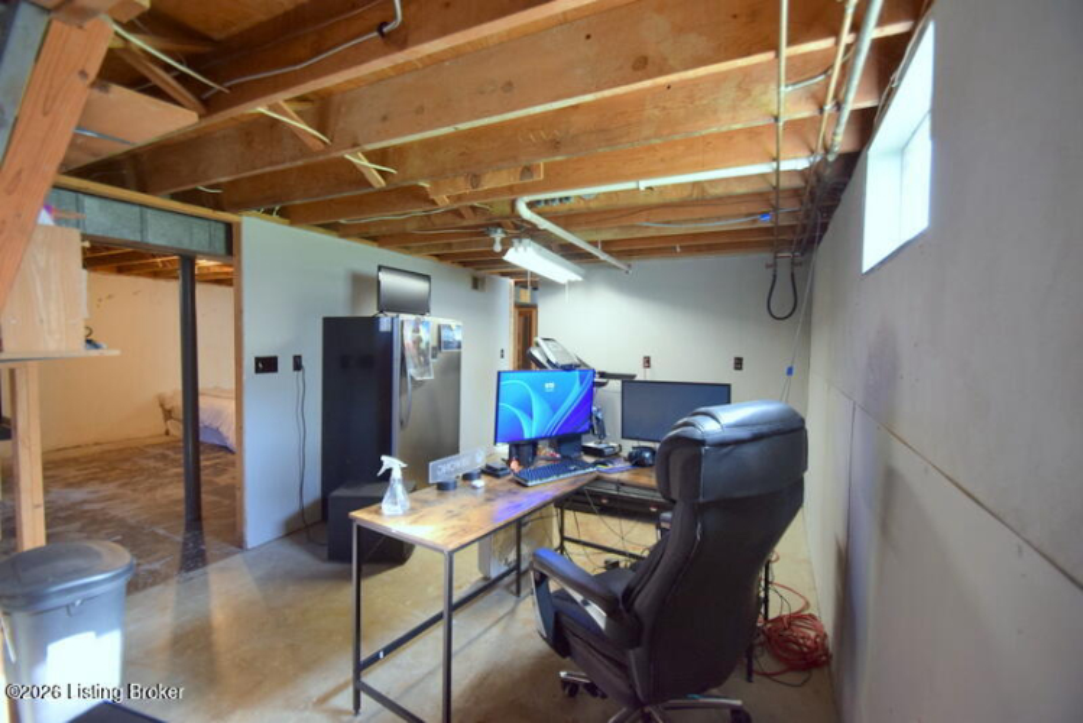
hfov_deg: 100.4
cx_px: 542
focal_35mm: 15
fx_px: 451
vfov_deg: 77.4
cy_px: 362
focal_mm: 10
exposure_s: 1/60
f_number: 3.5
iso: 900
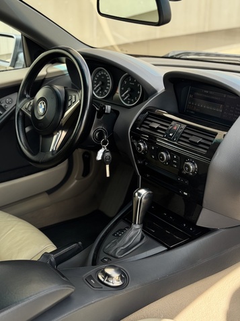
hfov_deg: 30.3
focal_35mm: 48
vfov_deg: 39.7
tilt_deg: -21.6
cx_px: 120
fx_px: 444
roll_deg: +1.6
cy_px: 160
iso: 64
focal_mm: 6.76
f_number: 1.78
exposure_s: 1/392
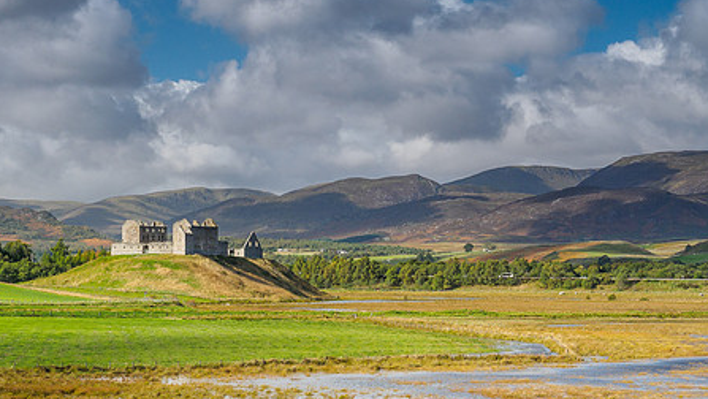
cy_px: 322
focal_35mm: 113
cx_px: 261
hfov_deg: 18.9
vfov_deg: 10.7
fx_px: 2123
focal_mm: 40
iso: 200
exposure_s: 1/125
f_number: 7.1
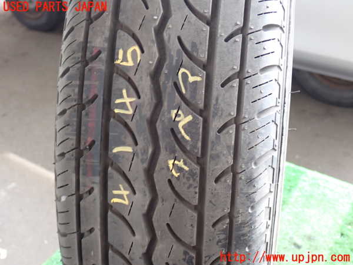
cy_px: 132
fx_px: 449
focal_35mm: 44
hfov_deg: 42.9
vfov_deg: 32.9
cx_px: 176
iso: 320
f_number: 2.9
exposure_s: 1/40
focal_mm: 7.84
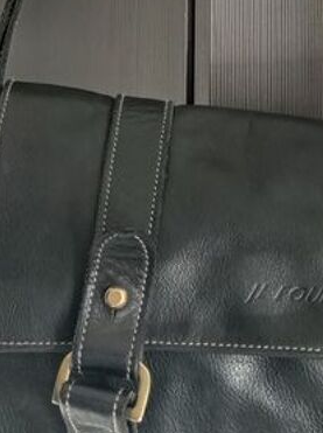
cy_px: -108
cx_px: 281
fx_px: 1260
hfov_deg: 14.5
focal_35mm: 101
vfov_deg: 18.3
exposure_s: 1/1626
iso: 100
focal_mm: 4.74
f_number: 1.79
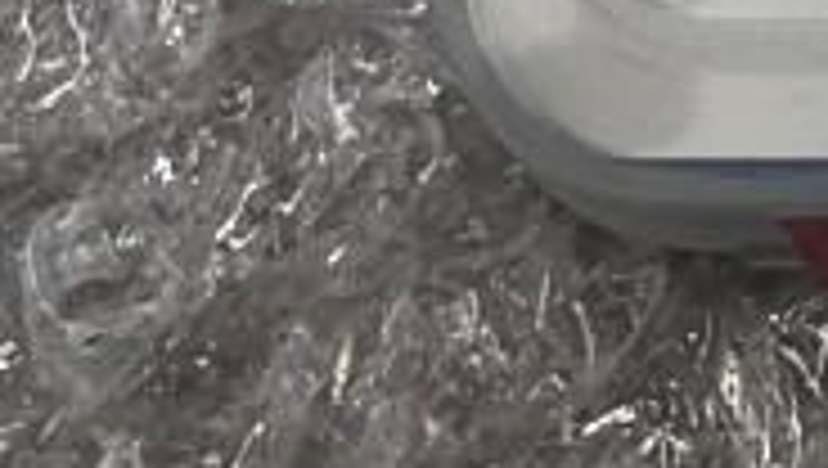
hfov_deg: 17.7
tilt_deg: -64.3
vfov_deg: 10.5
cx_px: 1296
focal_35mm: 106
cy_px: -495
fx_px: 2330
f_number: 1.8
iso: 25
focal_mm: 3.99
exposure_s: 1/60
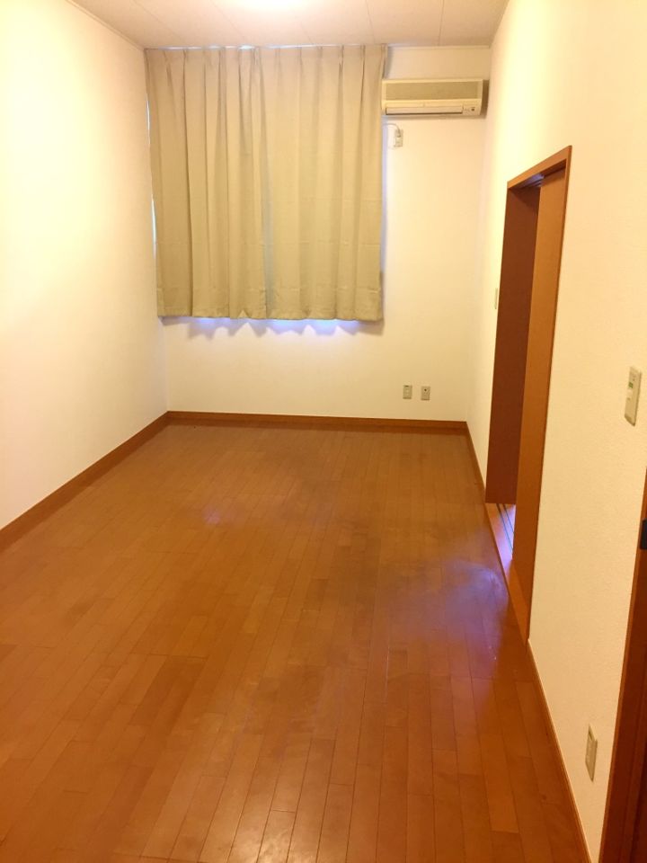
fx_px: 723
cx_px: 324
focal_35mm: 29
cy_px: 432
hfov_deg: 48.2
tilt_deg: -14.4
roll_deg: +0.4
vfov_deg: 61.7
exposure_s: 1/30
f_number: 2.2
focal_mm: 4.15
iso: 80
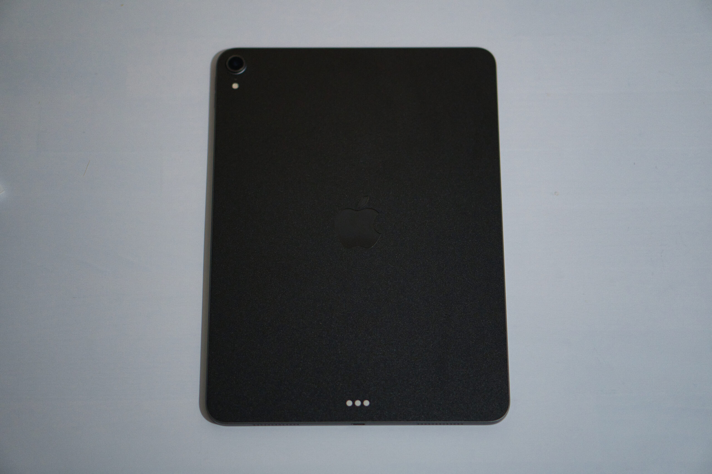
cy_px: 237
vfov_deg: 18.2
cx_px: 356
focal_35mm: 75
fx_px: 1482
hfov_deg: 27.0
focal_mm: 50
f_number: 1.8
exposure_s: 1/200
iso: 1000
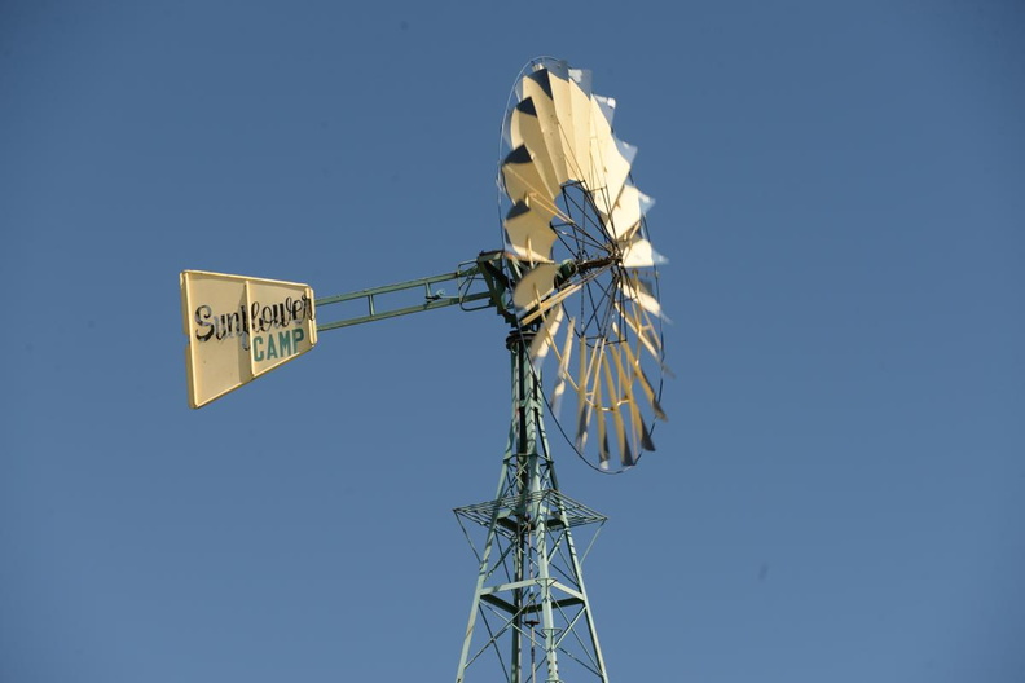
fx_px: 5125
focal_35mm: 180
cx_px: 512
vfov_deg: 7.6
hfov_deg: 11.4
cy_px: 342
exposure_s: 1/125
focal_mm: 180
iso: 125
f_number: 8
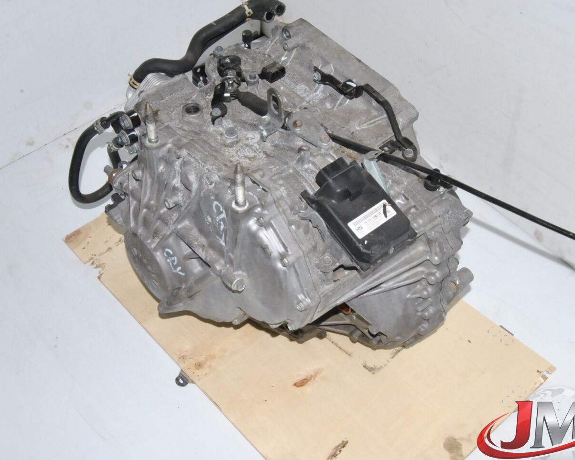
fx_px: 766
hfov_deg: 41.2
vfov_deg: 33.4
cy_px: 228
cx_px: 274
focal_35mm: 45
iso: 800
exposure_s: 1/200
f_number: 20
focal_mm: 24
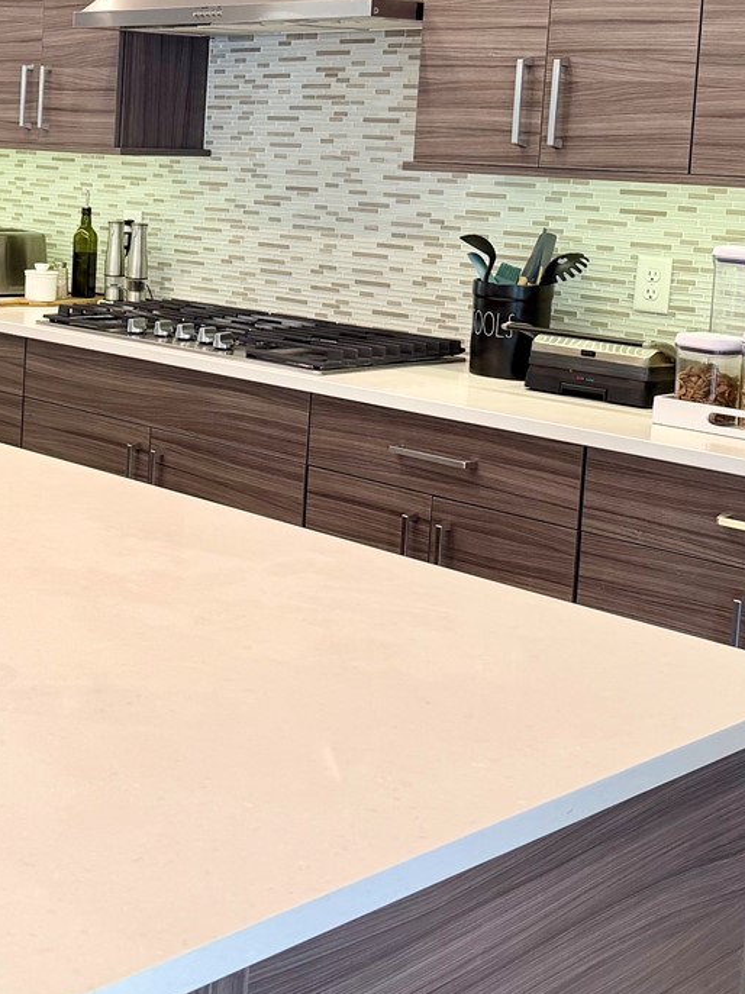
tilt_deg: -5.7
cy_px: 270
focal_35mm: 56
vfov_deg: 33.8
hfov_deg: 24.3
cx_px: -78
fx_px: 1608
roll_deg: -2.2
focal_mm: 6.76
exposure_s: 1/60
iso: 125
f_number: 1.78
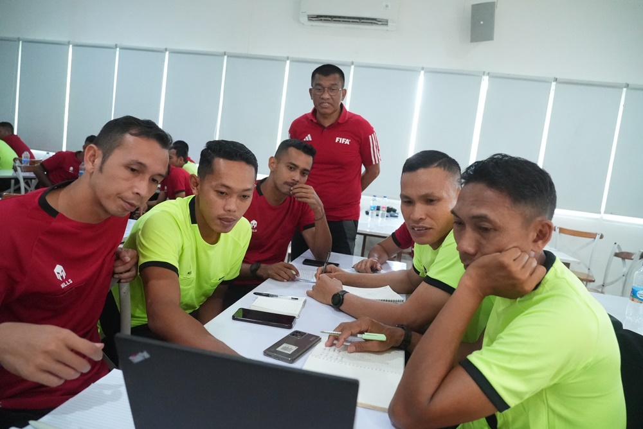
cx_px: 322
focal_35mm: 24
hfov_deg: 73.7
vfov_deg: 53.2
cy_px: 214
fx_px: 429
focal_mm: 24
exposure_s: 1/400
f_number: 4.5
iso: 20000
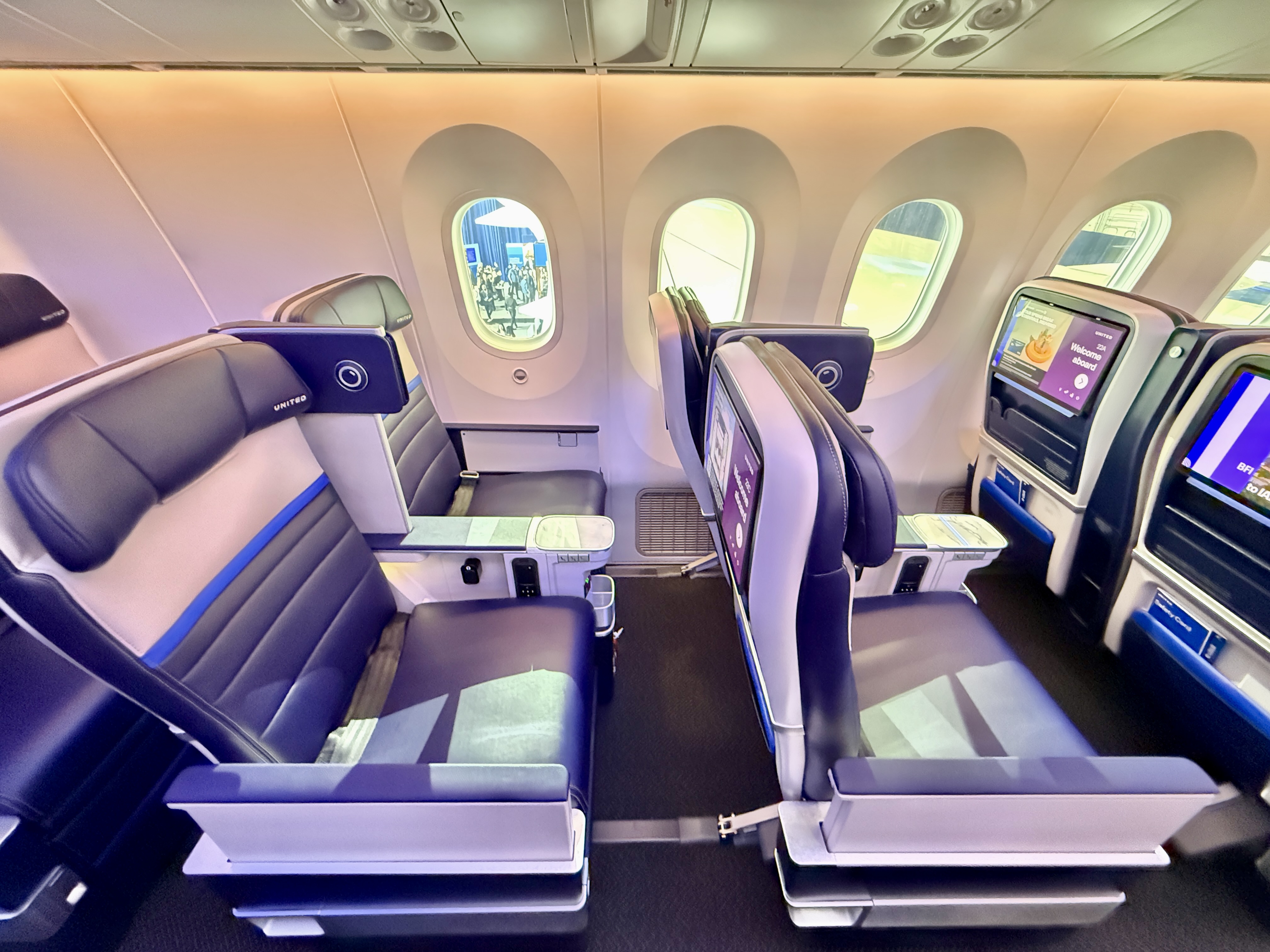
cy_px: 476
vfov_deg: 85.7
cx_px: 635
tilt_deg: -29.9
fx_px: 514
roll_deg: +0.1
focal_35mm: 14
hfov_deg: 102.1
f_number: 2.2
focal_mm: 2.22
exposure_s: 1/28
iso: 2000
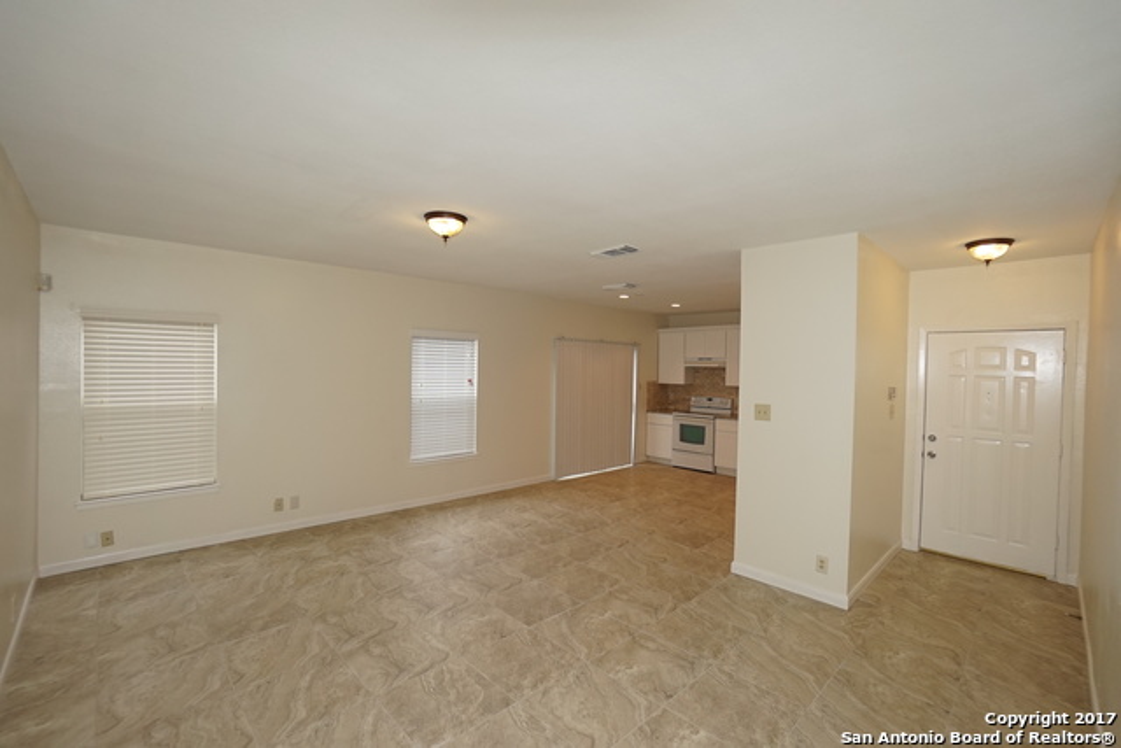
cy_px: 374
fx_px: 467
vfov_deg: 77.4
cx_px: 560
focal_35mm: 15
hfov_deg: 100.4
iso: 500
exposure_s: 1/160
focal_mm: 10
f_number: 4
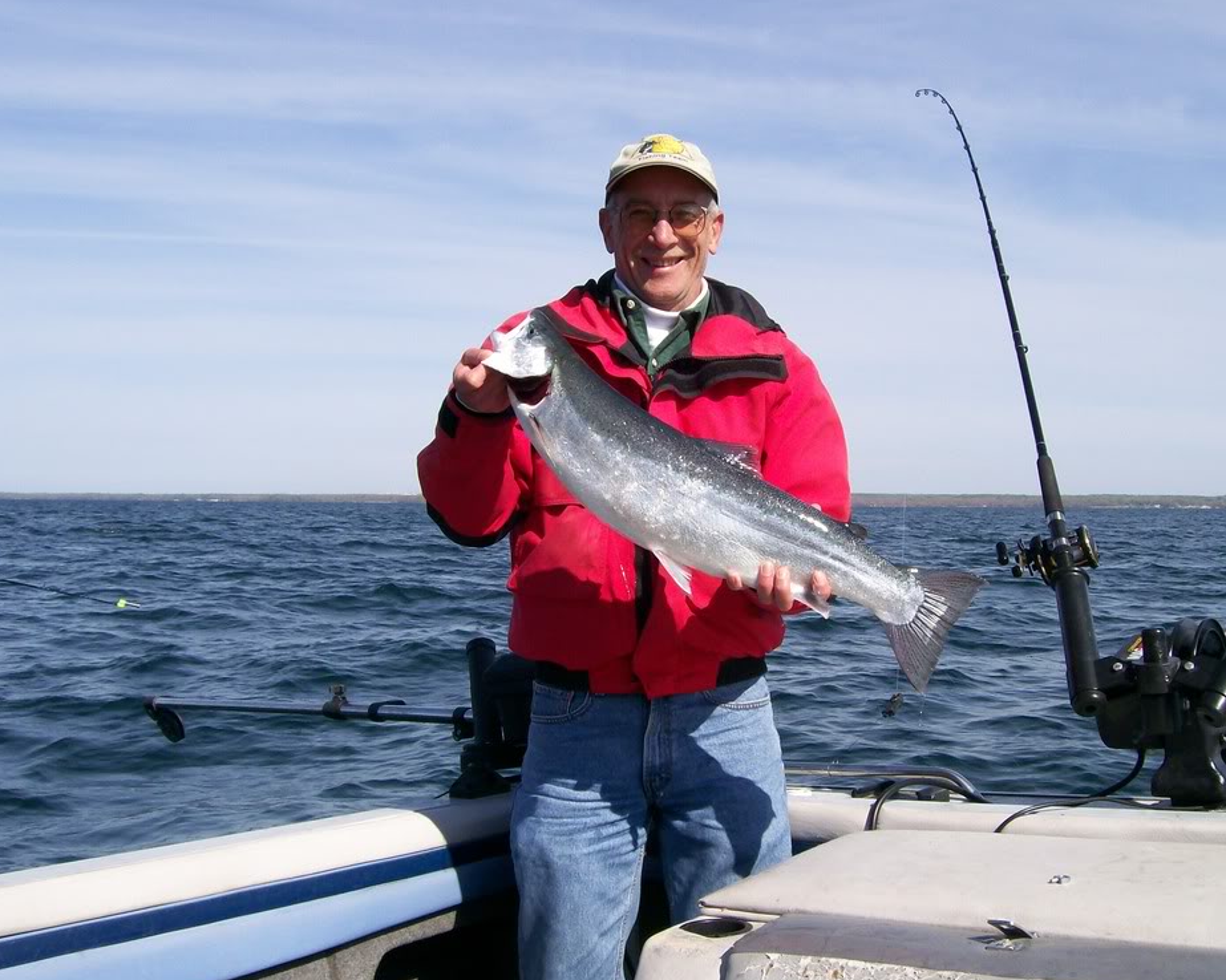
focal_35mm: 39
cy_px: 481
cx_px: 652
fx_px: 1415
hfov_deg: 46.8
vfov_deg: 38.2
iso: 80
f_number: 4.8
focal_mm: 6
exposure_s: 1/604
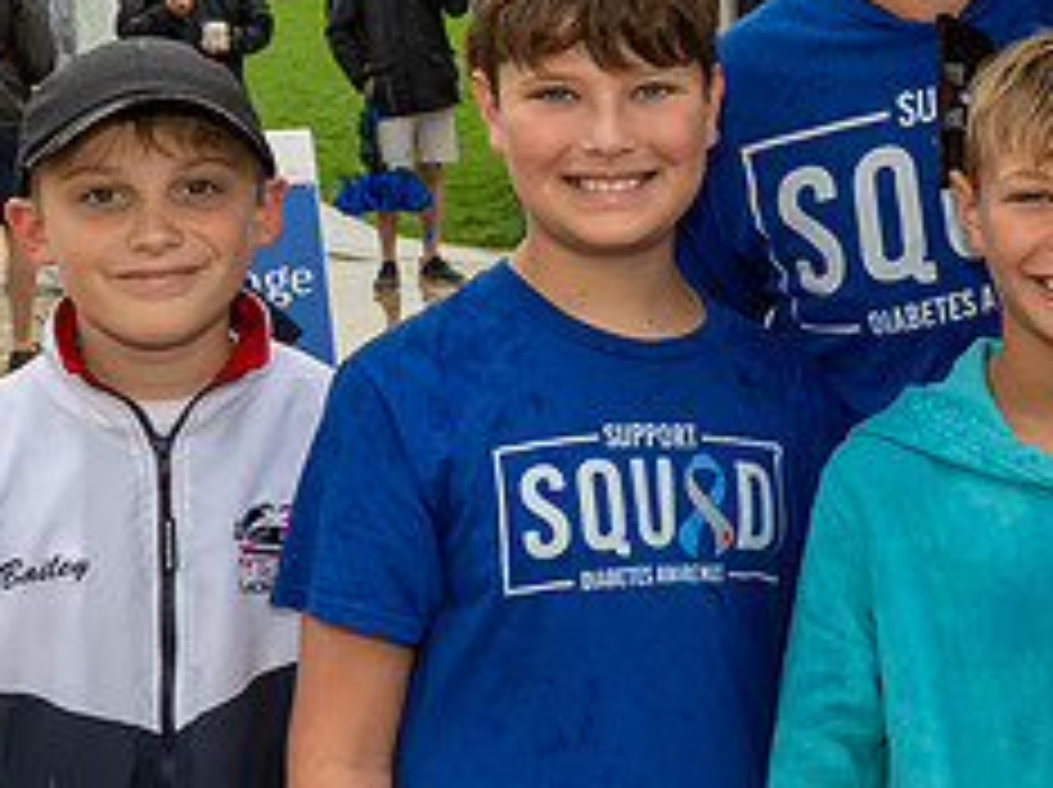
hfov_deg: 22.2
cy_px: 231
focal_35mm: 82
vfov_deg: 17.9
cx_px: 1242
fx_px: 2492
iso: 640
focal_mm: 18
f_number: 8
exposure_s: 1/250
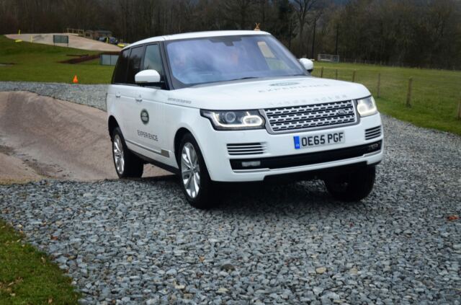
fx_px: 651
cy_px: 152
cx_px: 230
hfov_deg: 39.0
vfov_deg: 26.3
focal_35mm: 51
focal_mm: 34
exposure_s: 1/40
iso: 200
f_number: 13
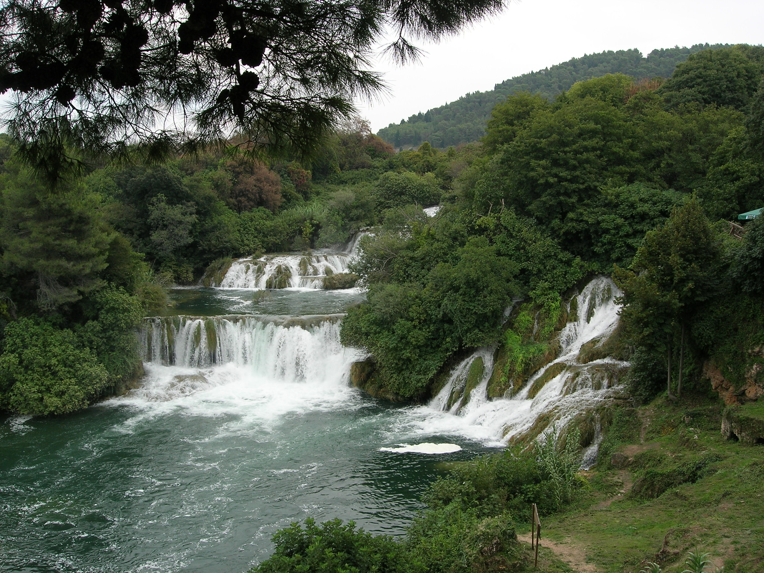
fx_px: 839
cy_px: 286
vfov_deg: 37.7
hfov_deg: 49.0
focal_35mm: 38
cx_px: 382
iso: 100
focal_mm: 7.8
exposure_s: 1/250
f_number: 4.8
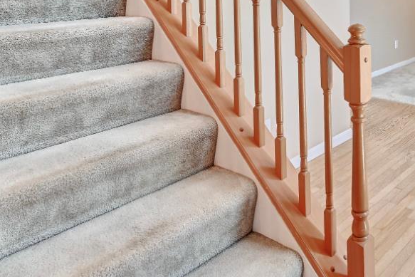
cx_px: 350
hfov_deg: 49.1
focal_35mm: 36
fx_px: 415
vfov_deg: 33.0
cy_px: -16
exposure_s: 1/8
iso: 400
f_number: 8
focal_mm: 14
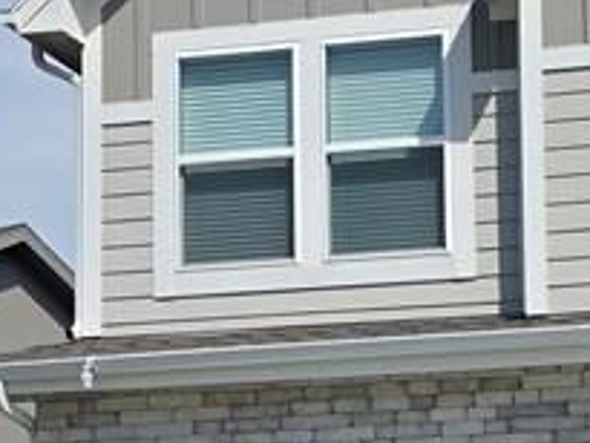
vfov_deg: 12.5
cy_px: 549
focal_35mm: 115
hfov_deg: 16.6
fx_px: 1961
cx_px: 653
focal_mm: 6.3
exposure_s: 1/7944
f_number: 1.7
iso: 50
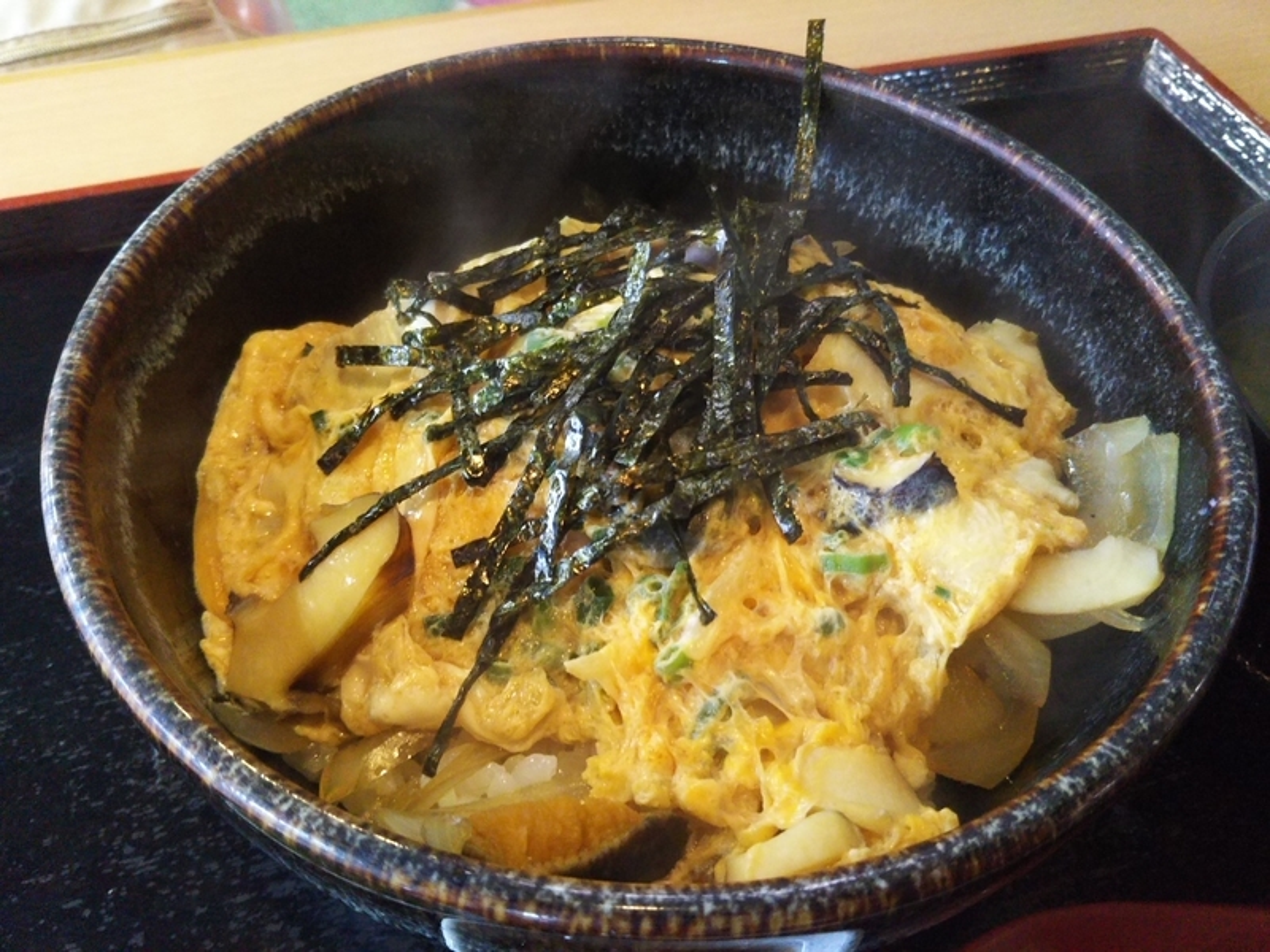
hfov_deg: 60.0
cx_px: 635
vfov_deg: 46.8
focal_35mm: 30
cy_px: 476
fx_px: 1101
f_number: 2.2
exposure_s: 1/30
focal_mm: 4
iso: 250
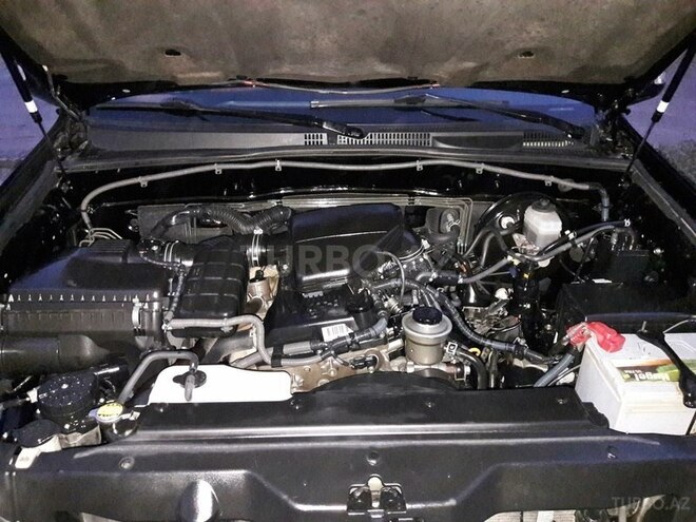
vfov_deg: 49.7
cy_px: 261
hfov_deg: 63.4
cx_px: 348
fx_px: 563
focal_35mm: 28
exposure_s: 1/17
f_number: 1.9
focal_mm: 3.7
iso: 800
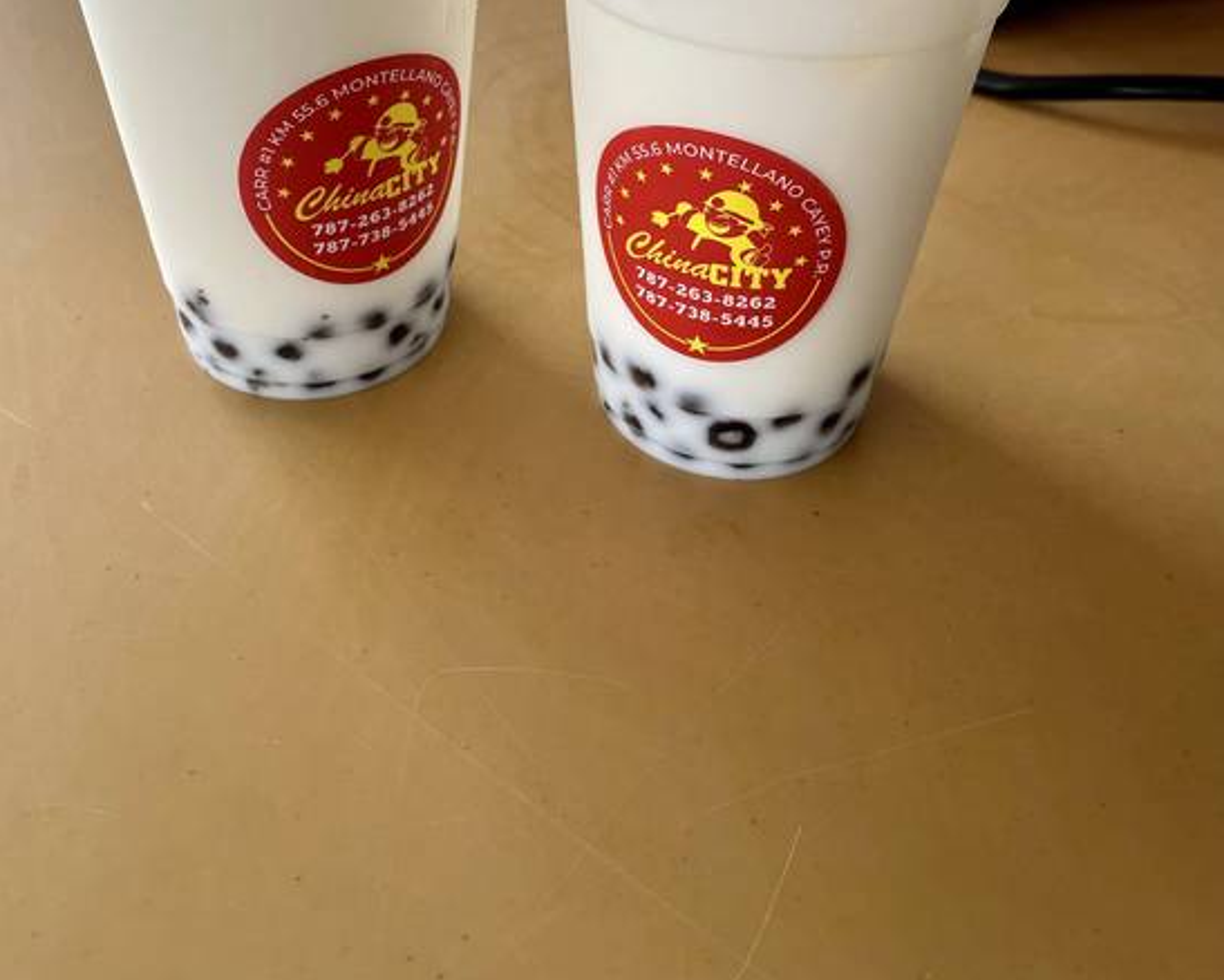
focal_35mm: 34
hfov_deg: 52.8
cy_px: 209
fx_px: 1232
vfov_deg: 41.7
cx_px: 611
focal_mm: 4.2
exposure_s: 1/121
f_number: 1.6
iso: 50
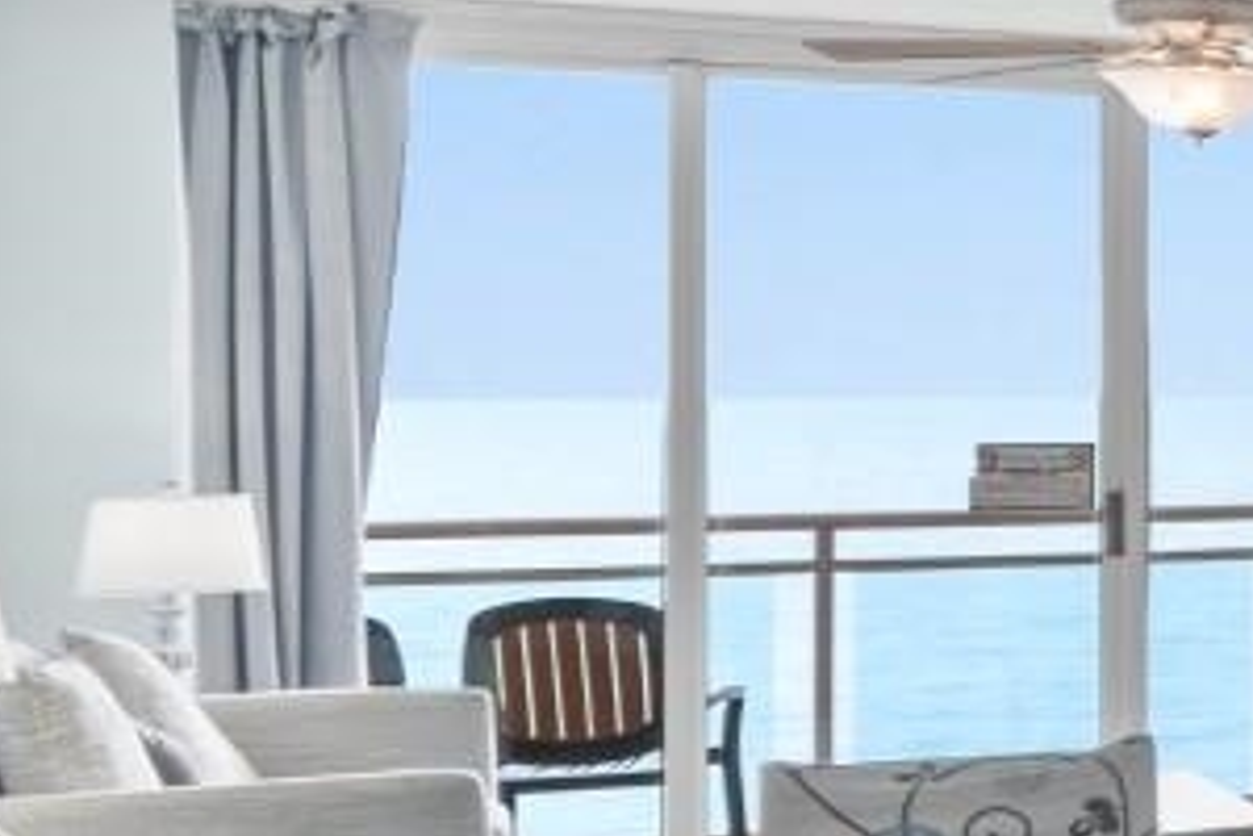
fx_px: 2819
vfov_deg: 16.8
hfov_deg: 13.6
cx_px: 3283
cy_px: 359
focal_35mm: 81
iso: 100
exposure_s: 1/4
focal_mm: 10
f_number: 4.5
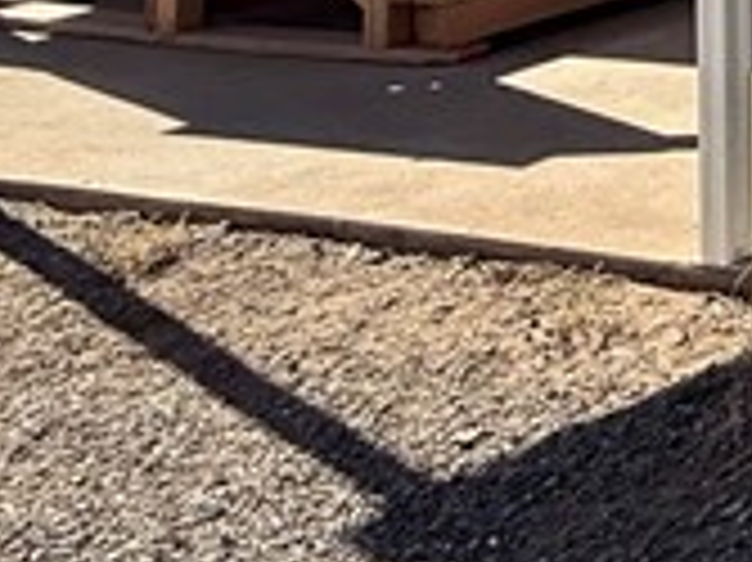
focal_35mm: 86
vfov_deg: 14.3
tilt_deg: +1.9
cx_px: 1801
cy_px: -562
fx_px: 1867
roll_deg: +0.8
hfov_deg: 14.6
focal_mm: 2.22
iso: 64
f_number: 2.2
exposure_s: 1/942
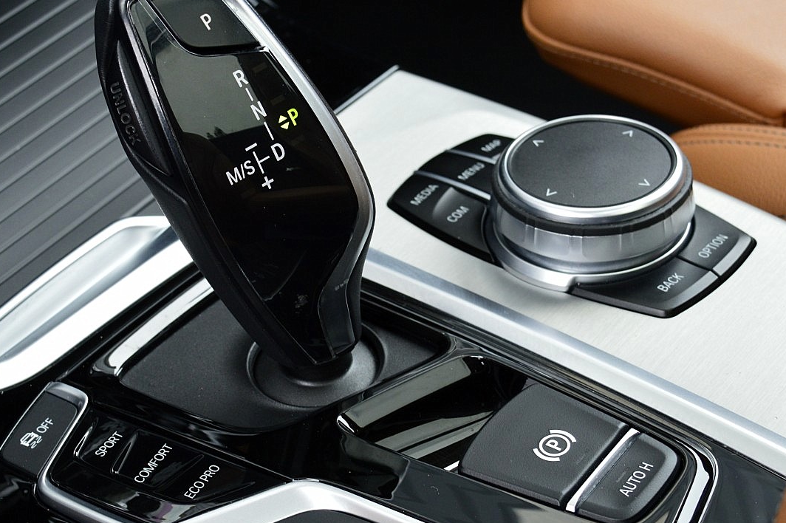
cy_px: 281
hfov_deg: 23.4
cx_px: 342
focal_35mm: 87
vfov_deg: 15.7
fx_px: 1898
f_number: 8
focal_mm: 38
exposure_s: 1/60
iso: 640
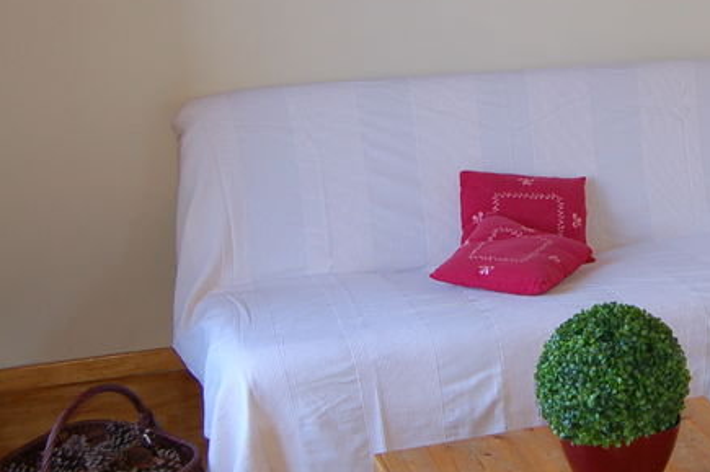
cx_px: 553
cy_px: 114
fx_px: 1221
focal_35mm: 62
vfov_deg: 21.7
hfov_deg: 31.7
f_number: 3.5
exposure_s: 1/80
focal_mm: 18
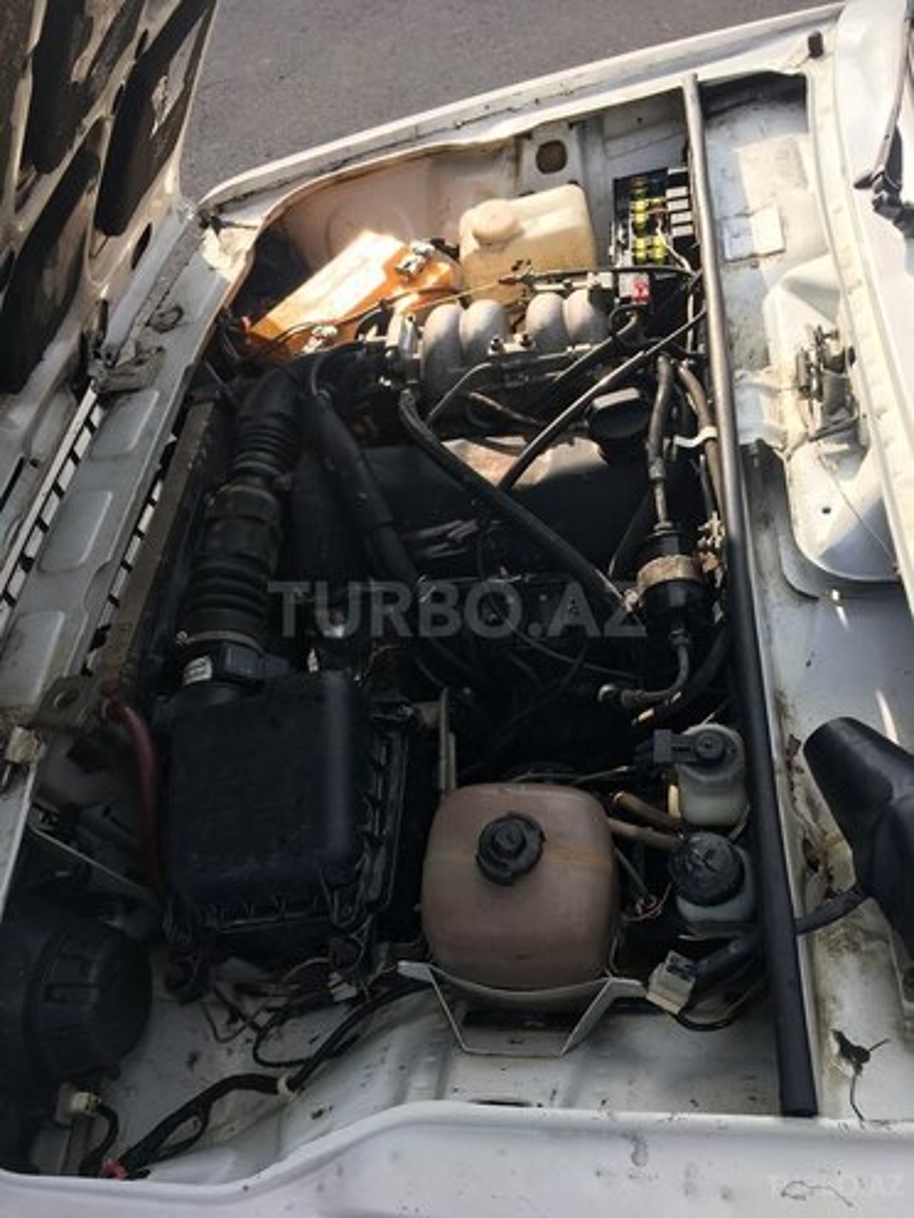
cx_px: 457
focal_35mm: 29
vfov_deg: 61.7
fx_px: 1021
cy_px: 609
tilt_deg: -49.3
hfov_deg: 48.2
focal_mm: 4.15
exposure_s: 1/646
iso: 25
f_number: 2.2
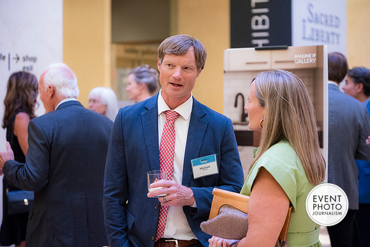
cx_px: 185
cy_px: 124
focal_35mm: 70
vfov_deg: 19.5
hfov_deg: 28.8
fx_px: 720
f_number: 2.8
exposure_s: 1/100
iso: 6400
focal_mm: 70
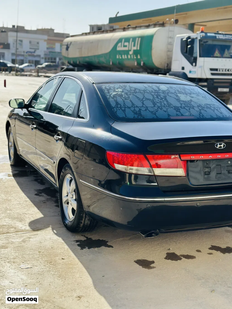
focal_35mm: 48
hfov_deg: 30.3
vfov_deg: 39.7
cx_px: 116
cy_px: 154
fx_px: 429
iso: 100
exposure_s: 1/3597
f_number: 1.78
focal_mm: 6.86
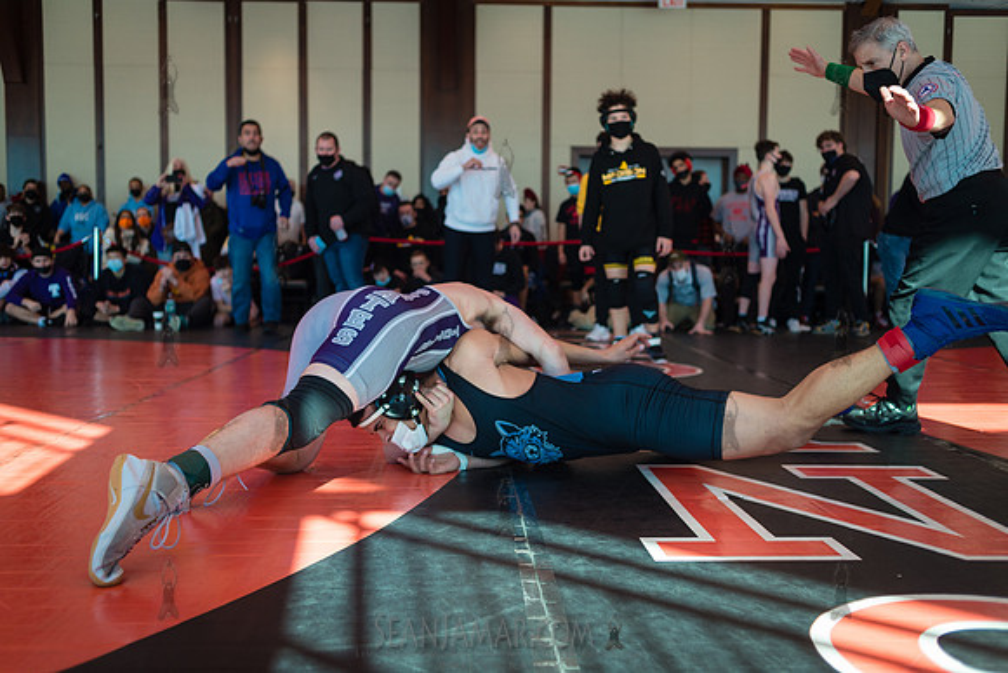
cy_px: 336
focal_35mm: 35
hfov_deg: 54.4
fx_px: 980
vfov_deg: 37.9
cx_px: 504
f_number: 3.2
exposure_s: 1/400
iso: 400
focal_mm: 35
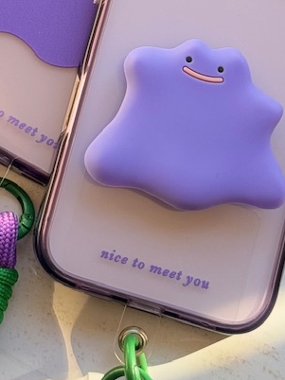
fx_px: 1681
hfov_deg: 9.6
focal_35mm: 153
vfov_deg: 12.5
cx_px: -9
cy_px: -106
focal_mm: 6.76
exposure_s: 1/318
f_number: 1.78
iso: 64
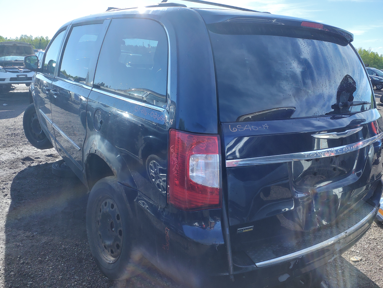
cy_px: 144
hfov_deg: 67.3
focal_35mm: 26
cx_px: 192
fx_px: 288
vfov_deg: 53.1
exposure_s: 1/178
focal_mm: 3.58
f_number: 1.9
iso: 40
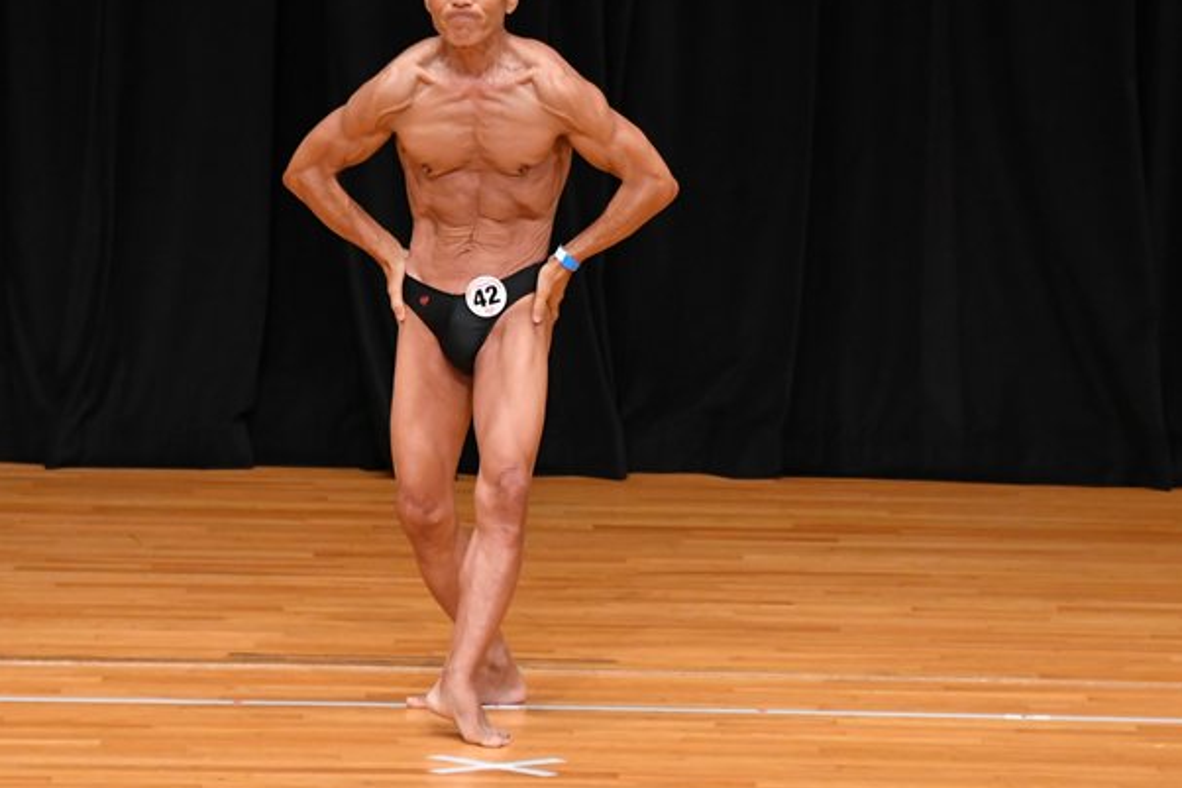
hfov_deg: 5.3
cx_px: 555
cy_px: 309
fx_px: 12669
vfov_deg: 3.6
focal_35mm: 386
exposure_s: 1/400
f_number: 5.6
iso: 3200
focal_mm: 200
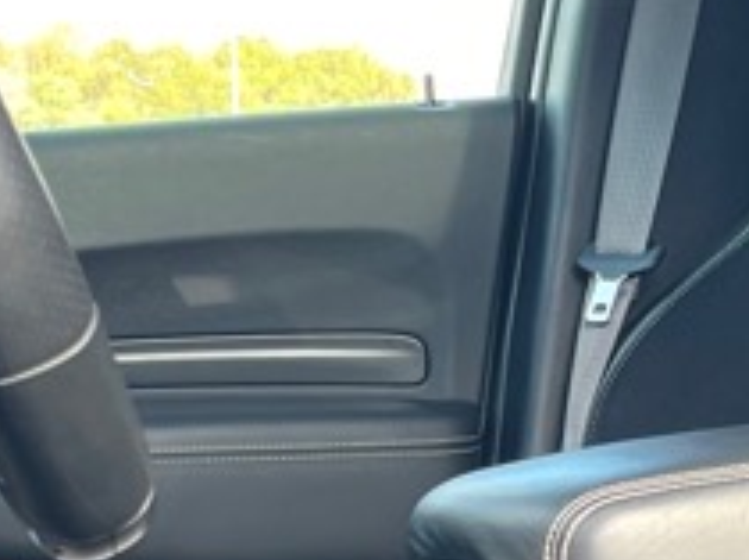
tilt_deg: -6.9
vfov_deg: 11.5
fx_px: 2745
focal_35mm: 127
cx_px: 524
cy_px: 592
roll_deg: +0.4
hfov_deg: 15.5
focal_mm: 5.1
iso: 100
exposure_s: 1/122
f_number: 1.6
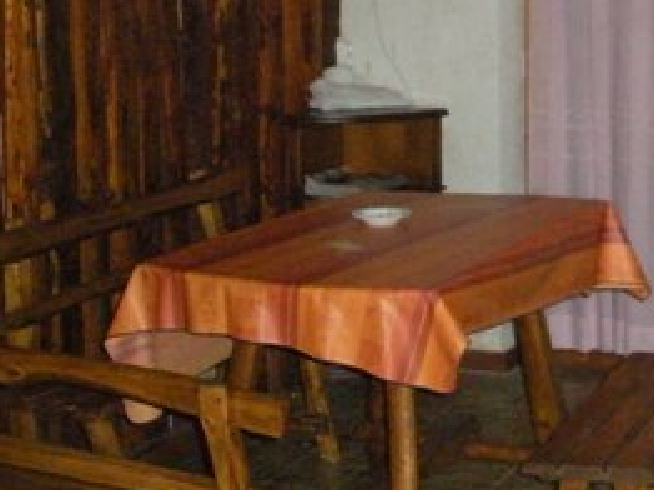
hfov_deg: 21.1
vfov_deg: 16.5
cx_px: 731
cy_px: 38
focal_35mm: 88
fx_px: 1661
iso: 800
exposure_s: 1/8
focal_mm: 6.3
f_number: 3.5
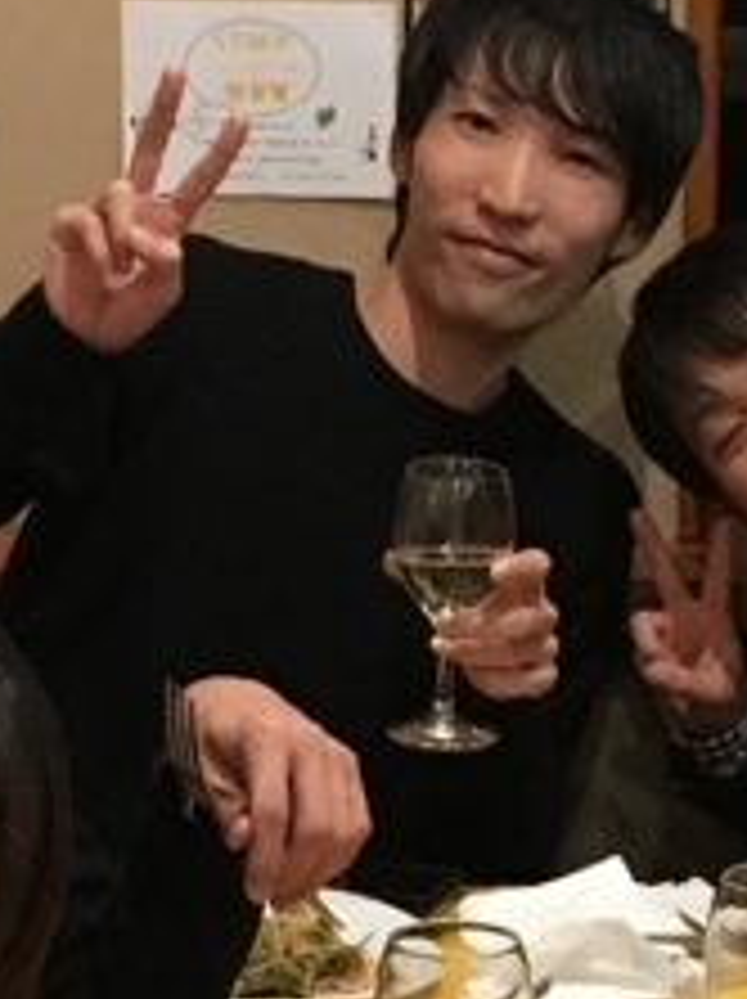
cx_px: 621
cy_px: 720
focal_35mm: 134
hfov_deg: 11.0
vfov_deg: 14.7
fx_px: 3863
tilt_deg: -11.2
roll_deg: -0.5
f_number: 2.2
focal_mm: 4.15
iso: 250
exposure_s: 1/15
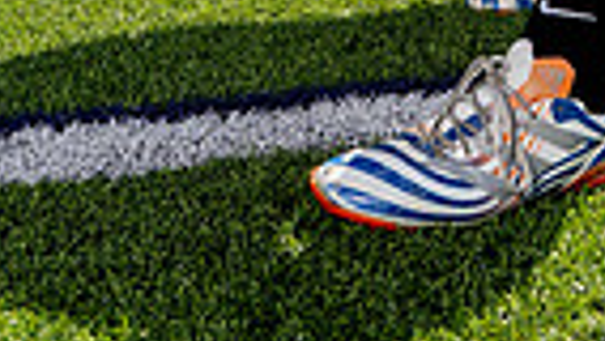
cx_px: 418
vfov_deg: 9.2
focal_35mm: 116
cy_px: -512
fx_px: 1862
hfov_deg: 18.4
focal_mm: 35
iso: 80
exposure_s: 1/250
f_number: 6.3
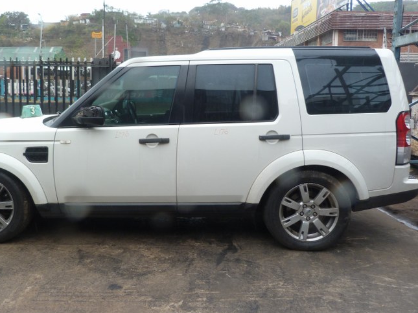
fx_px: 374
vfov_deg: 45.4
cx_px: 180
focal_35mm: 31
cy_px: 136
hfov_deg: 58.1
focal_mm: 4.5
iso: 80
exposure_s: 1/125
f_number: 2.8
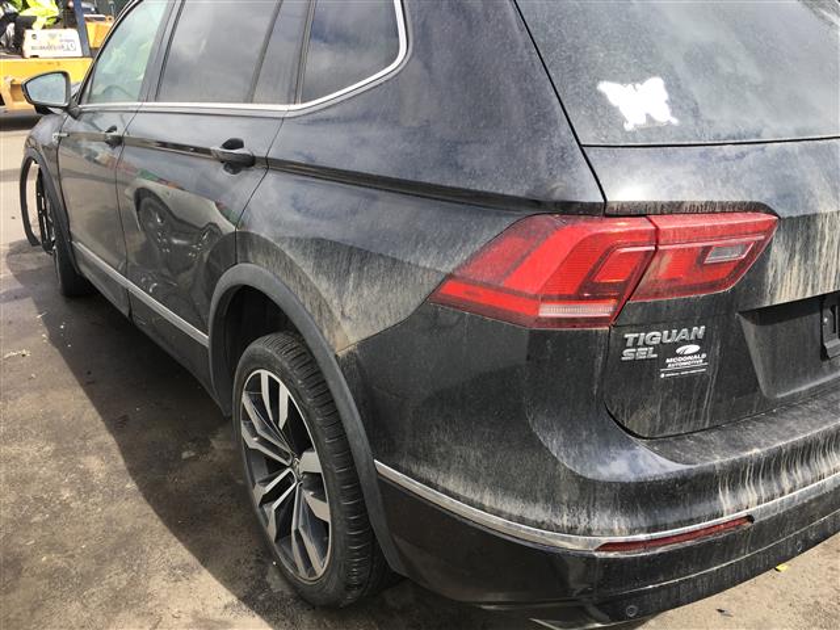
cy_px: 315
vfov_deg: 48.2
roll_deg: -1.3
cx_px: 420
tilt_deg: -22.3
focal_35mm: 29
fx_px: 704
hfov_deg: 61.7
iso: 25
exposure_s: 1/523
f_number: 2.2
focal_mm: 4.15
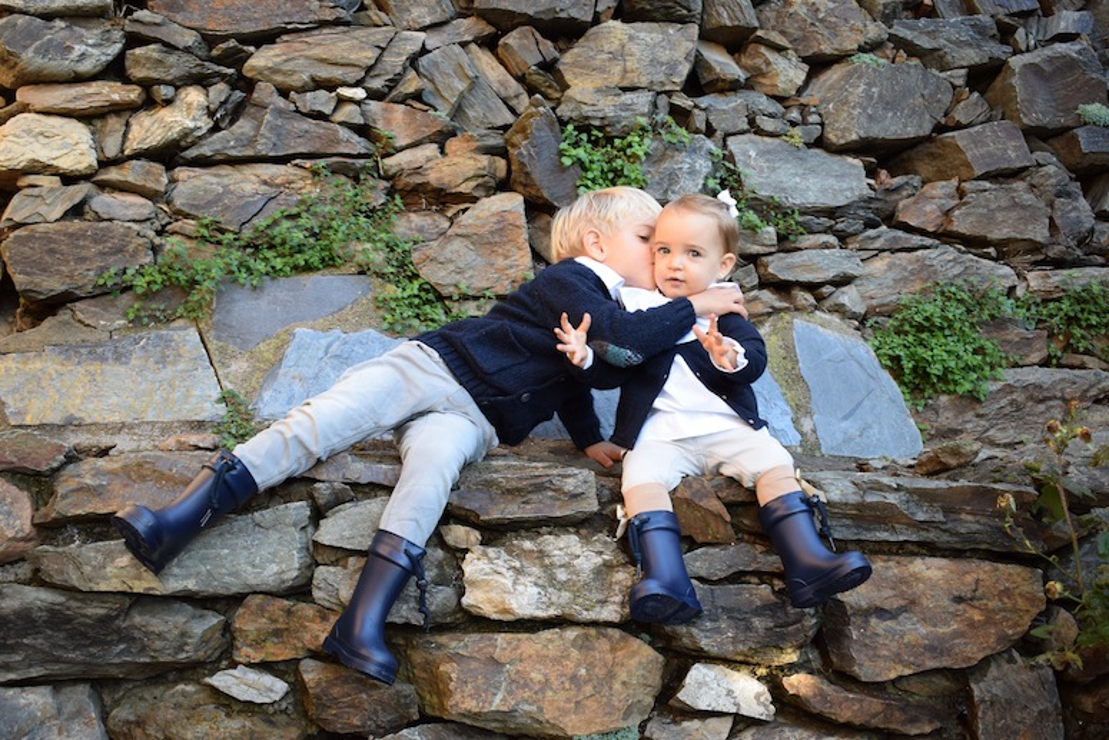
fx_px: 1248
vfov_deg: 33.0
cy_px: 370
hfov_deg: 47.9
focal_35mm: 40
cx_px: 554
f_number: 4.5
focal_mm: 27
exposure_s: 1/160
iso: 800
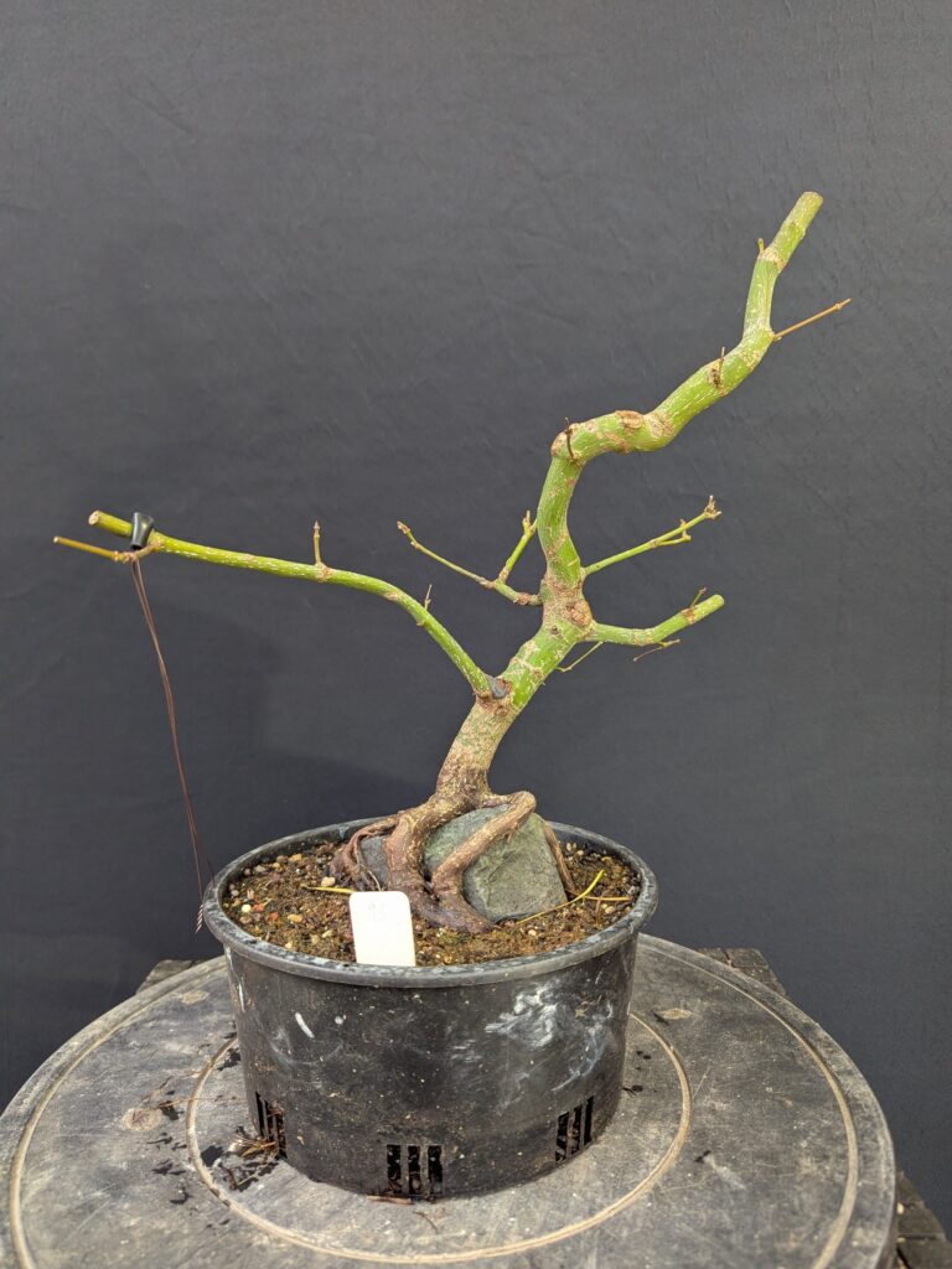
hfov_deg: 56.8
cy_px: 634
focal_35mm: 24
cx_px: 476
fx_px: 880
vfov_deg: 71.6
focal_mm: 6.81
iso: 155
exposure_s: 1/50
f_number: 1.85
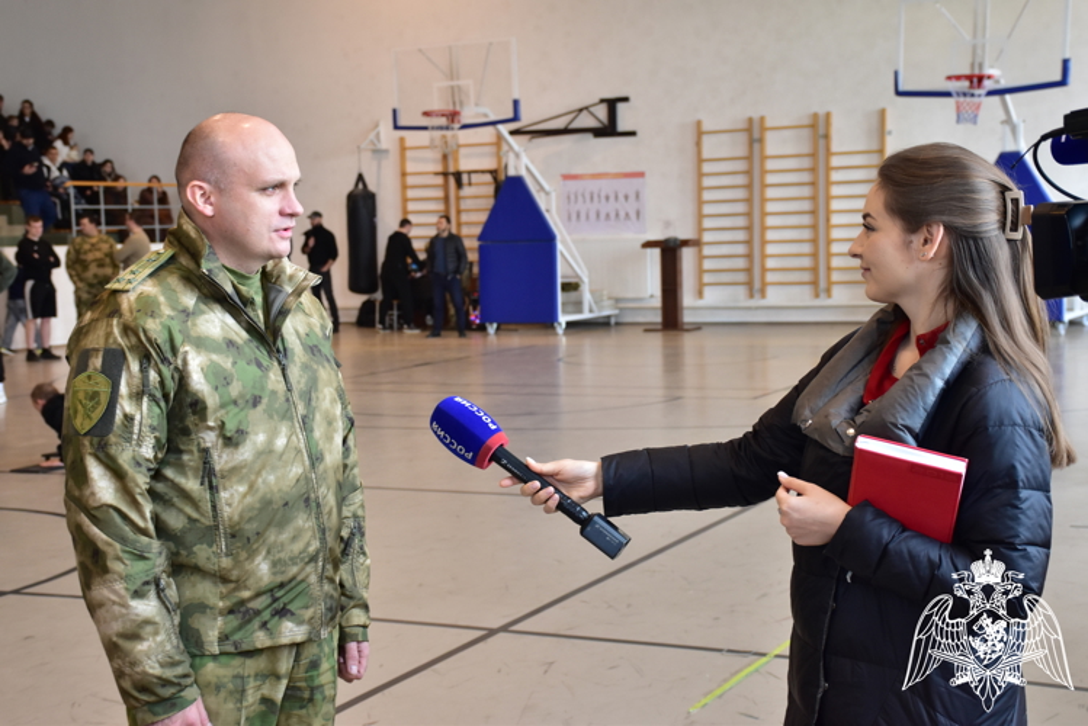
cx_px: 544
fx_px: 1723
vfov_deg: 23.8
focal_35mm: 57
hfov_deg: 35.0
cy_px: 363
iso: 800
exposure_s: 1/100
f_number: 6.3
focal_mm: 38
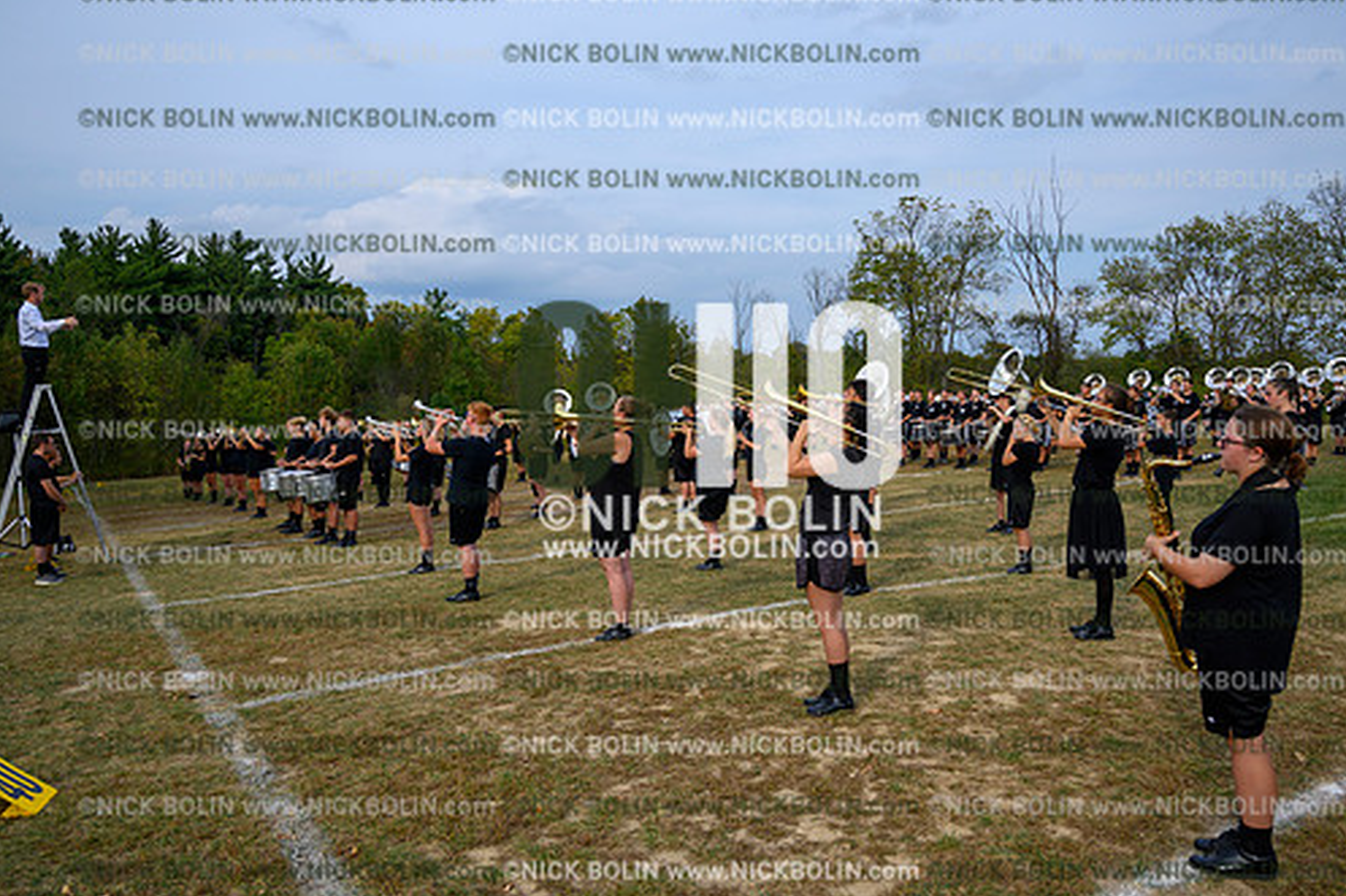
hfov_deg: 65.4
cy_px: 430
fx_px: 1046
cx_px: 710
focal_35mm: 28
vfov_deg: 46.4
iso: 200
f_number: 4.5
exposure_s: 1/1600
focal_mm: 24
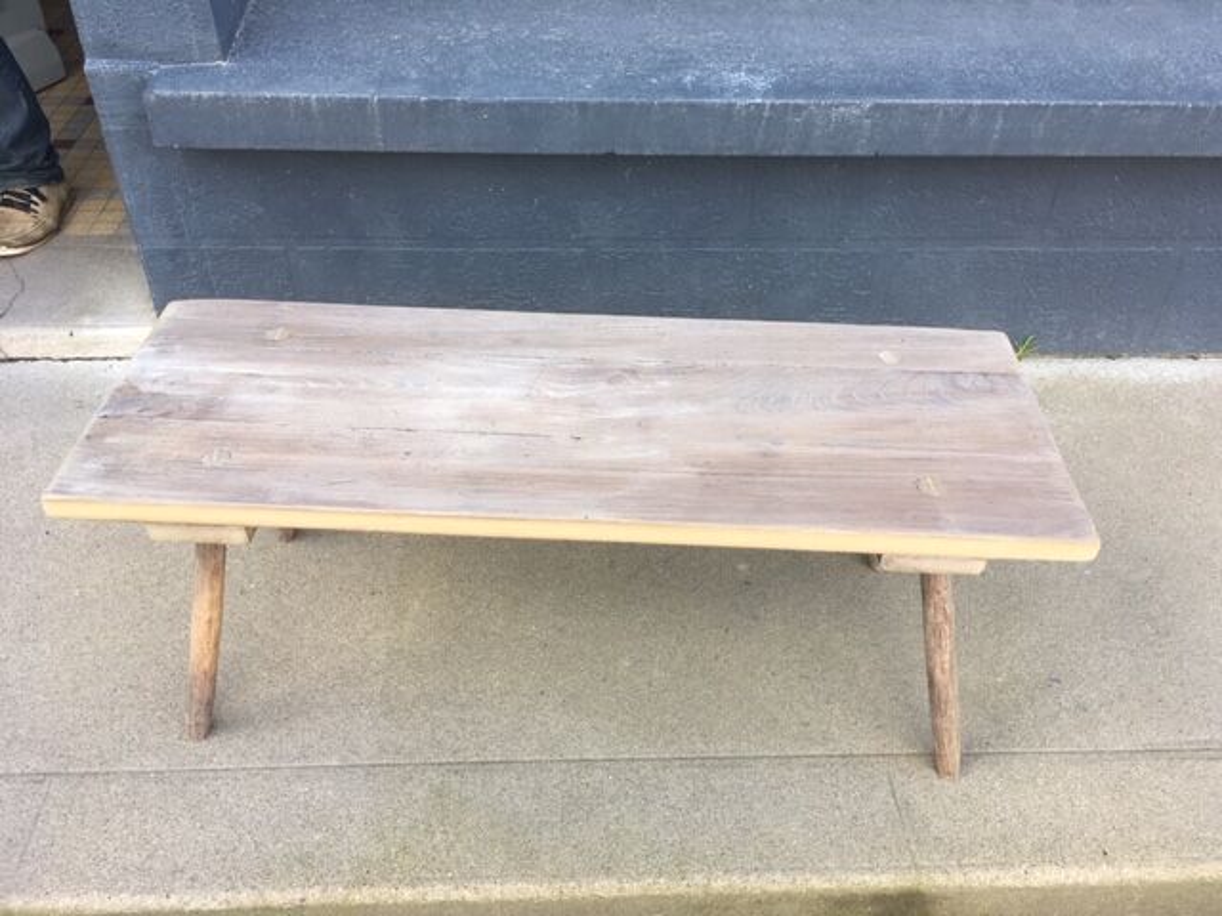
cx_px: 611
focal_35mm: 29
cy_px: 458
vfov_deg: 48.2
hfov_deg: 61.7
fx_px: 1024
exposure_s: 1/116
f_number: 2.2
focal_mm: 4.15
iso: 25
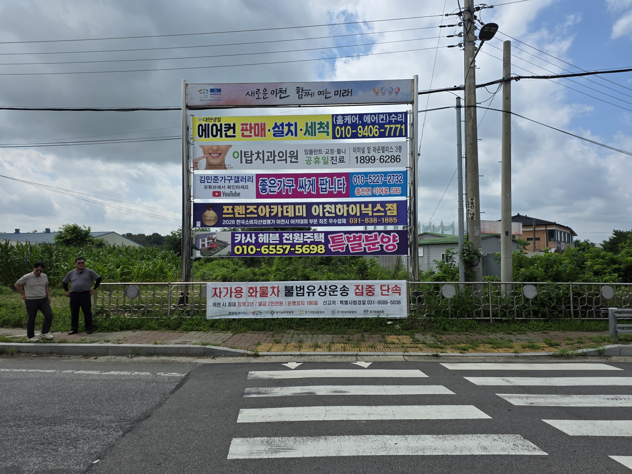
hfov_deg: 73.9
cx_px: 316
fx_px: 420
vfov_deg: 58.9
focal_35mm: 23
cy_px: 237
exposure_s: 1/7944
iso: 64
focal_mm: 6.3
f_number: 1.7
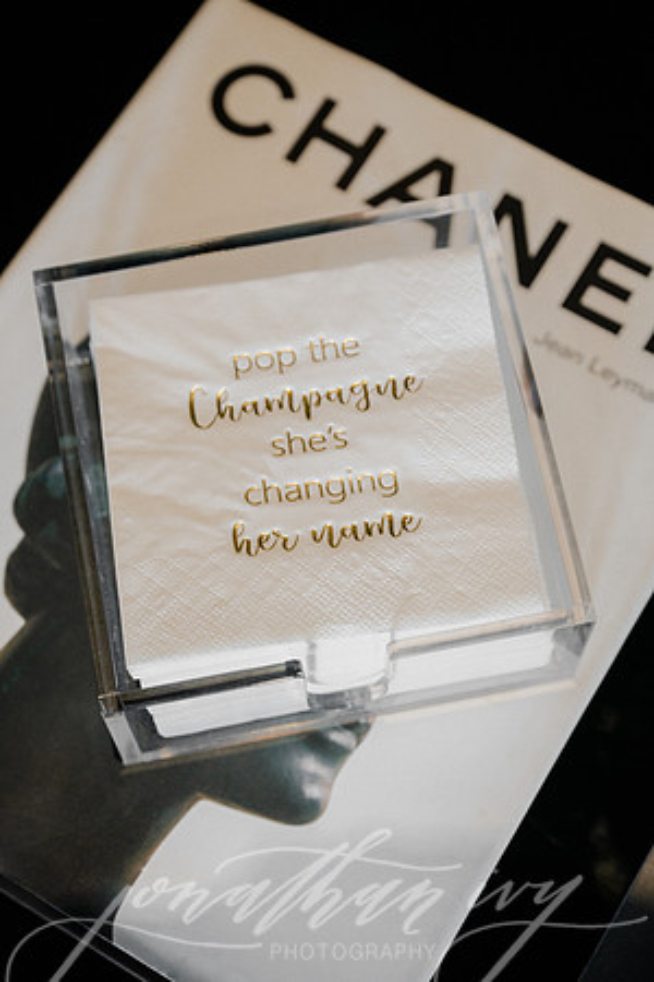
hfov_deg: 19.5
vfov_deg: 28.8
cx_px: 327
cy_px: 491
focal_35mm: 70
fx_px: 1907
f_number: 4
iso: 400
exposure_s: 1/100
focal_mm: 70
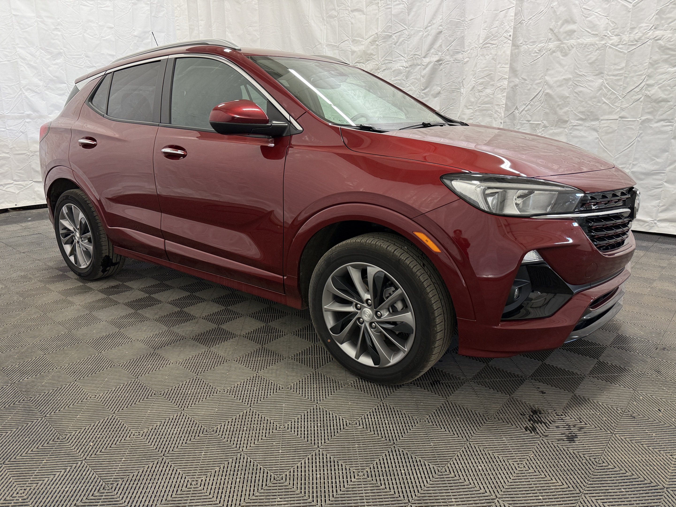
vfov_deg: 56.8
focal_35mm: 24
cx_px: 338
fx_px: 469
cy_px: 254
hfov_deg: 71.6
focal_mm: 6.76
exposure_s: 1/120
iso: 160
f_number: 1.78
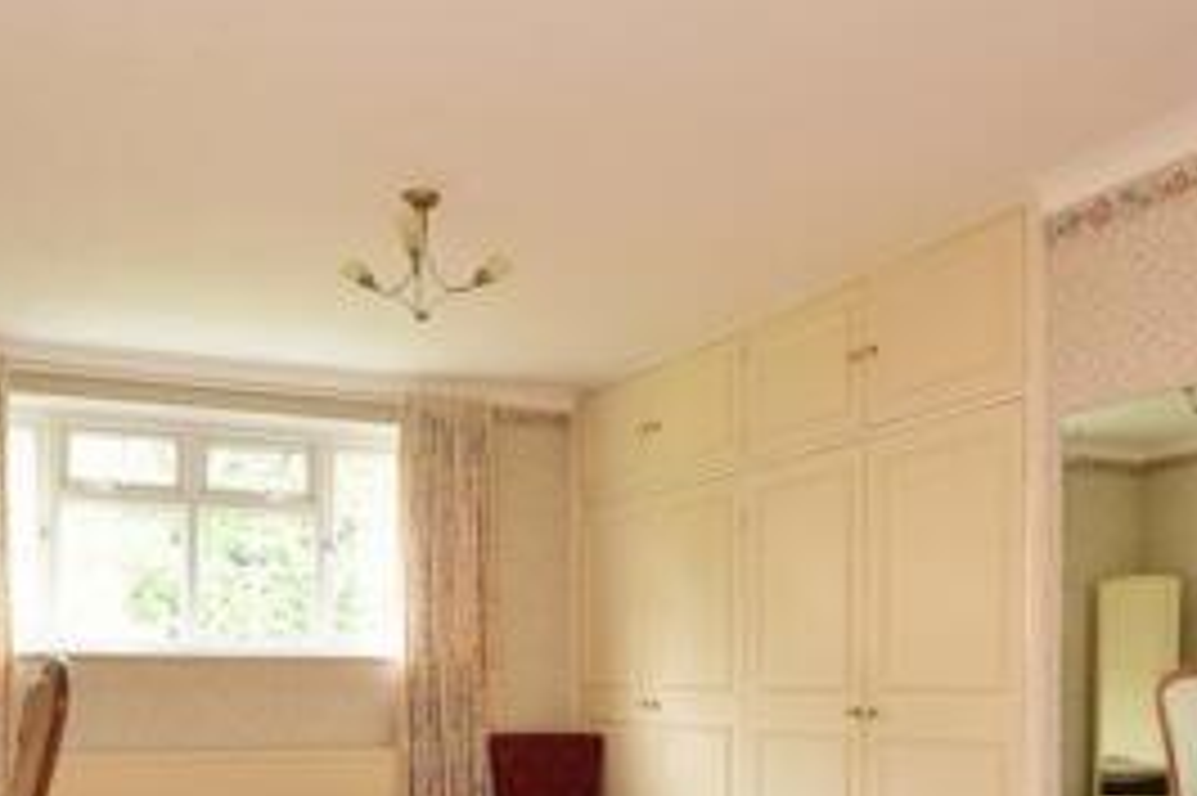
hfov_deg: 51.8
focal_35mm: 37
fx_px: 1229
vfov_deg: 34.3
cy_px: 681
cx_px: 518
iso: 250
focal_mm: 10
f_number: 7.1
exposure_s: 1/25
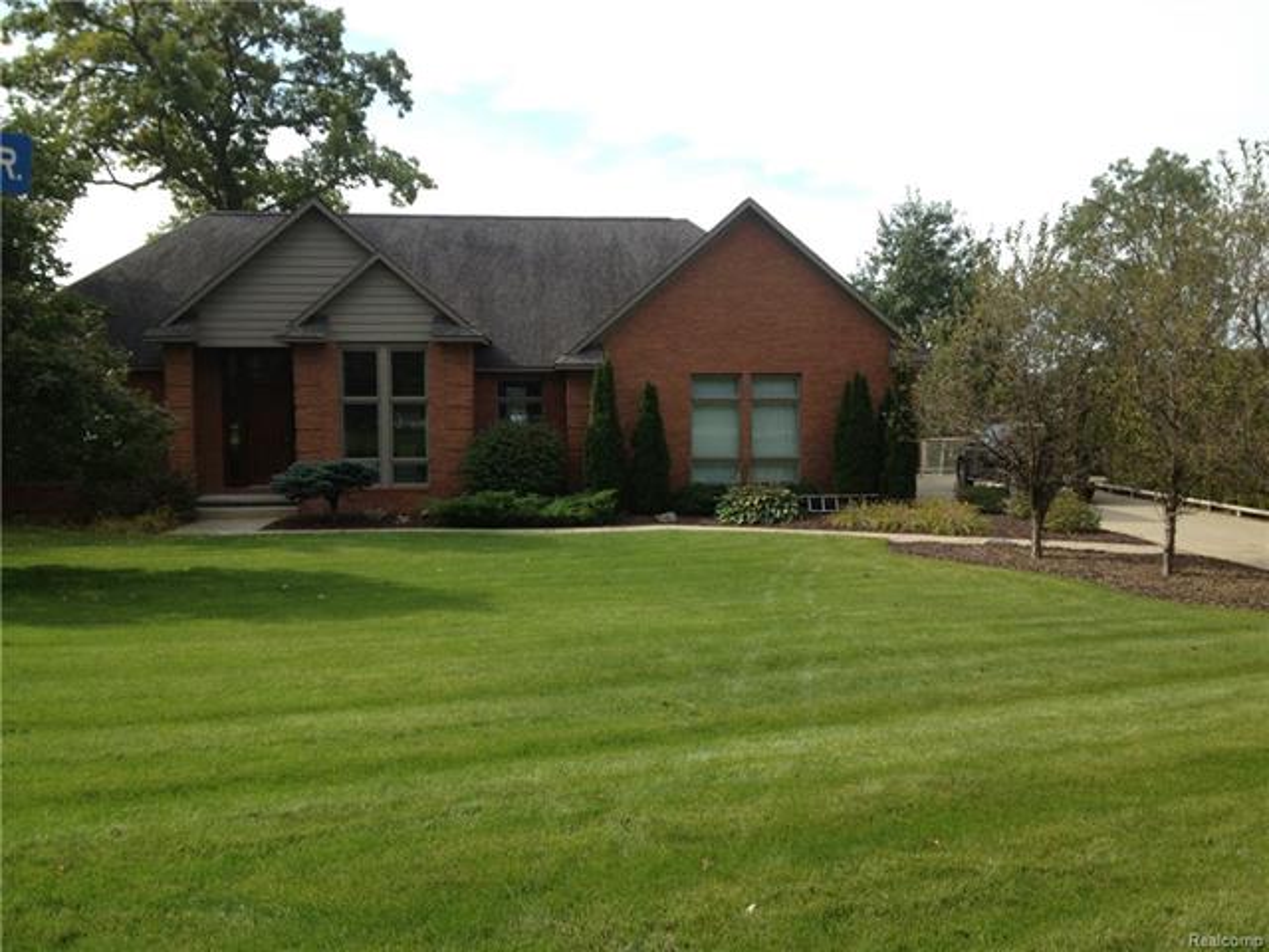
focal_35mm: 35
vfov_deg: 40.7
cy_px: 476
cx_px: 634
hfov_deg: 52.6
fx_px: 1283
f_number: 2.4
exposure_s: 1/986
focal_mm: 4.28
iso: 64
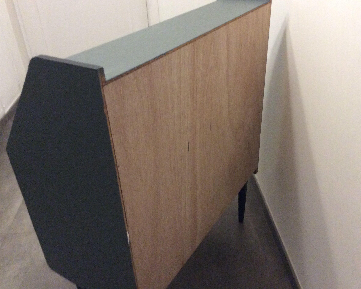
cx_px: 188
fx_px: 363
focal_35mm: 34
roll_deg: +2.7
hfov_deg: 52.8
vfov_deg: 43.4
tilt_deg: -33.2
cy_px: 143
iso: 250
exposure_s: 1/25
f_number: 2.4
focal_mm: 3.3
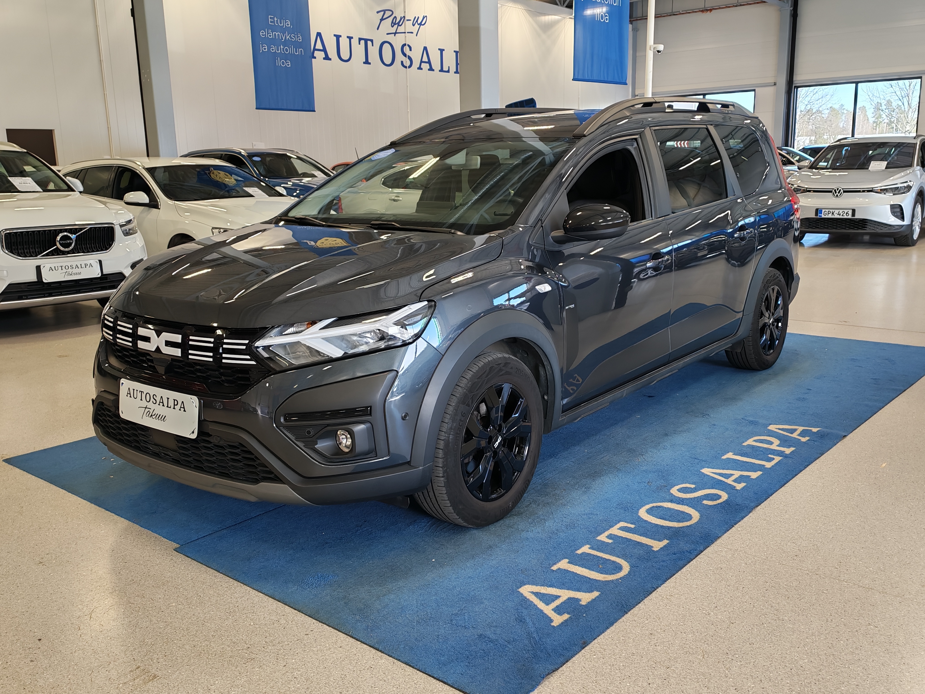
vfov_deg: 42.9
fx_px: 882
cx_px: 462
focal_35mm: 33
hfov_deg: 55.4
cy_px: 347
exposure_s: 1/100
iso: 100
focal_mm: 6.12
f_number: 1.9
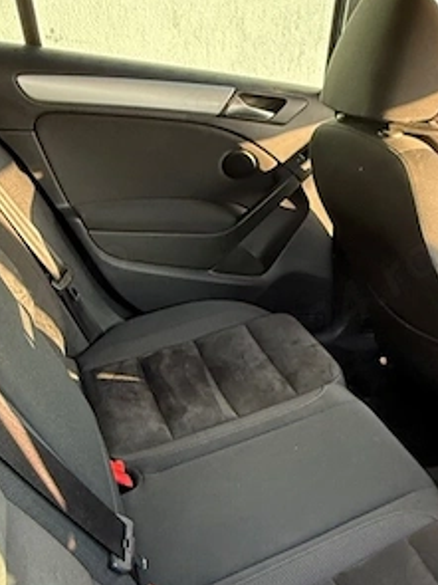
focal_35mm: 38
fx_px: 642
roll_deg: -8.9
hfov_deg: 35.6
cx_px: 388
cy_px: 385
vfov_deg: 48.3
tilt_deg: -29.2
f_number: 2.2
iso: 250
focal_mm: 2.22
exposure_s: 1/99
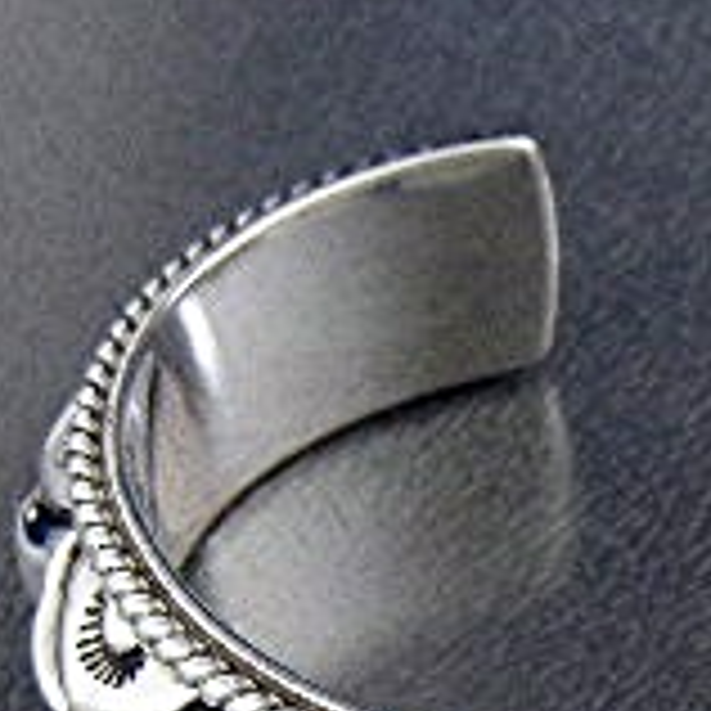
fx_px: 4903
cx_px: 904
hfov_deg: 8.2
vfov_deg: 8.3
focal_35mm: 211
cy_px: 634
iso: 400
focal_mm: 10.6
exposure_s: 1/40.6
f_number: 4
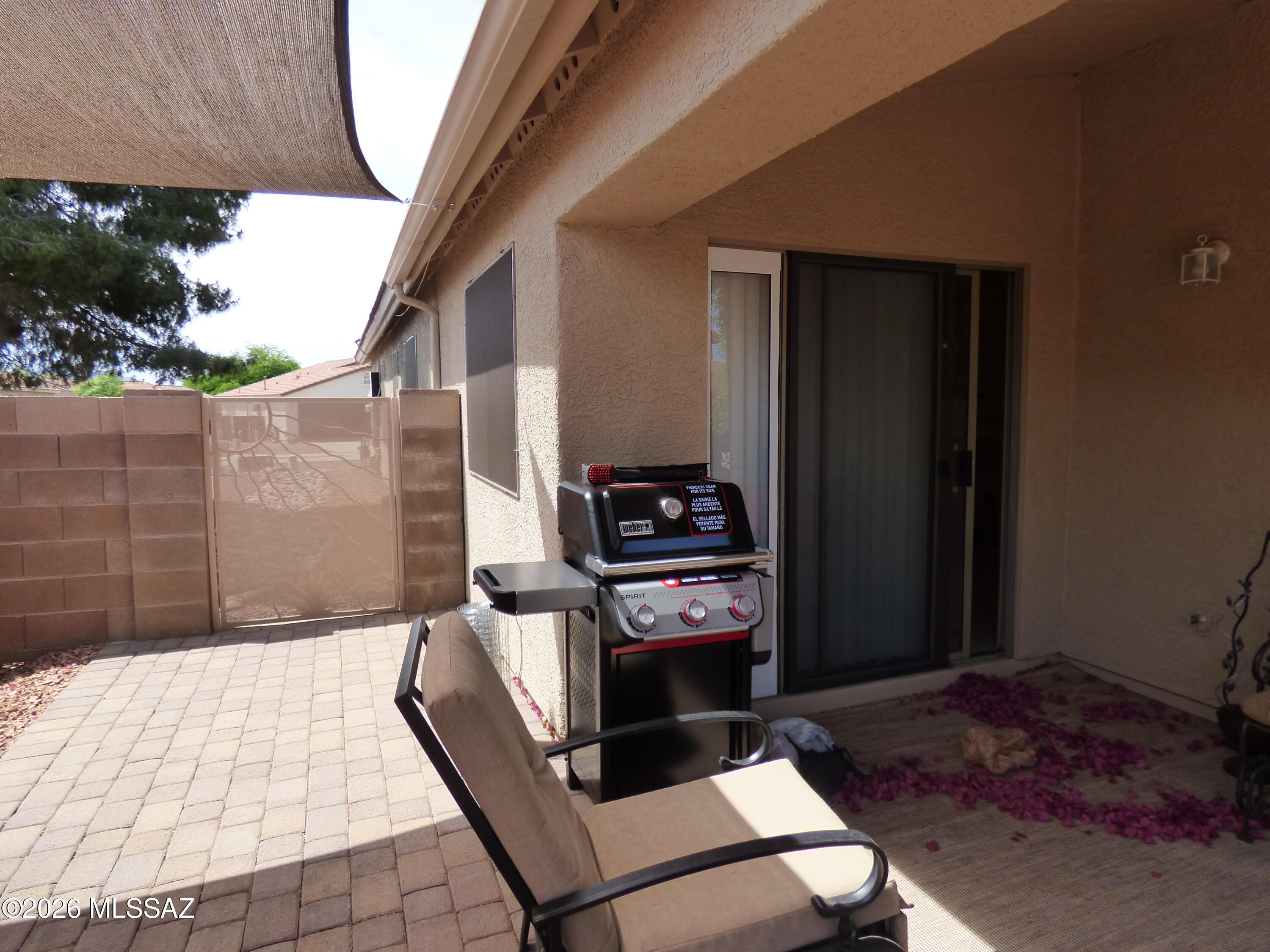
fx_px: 734
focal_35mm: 20
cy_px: 476
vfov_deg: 66.0
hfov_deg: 81.7
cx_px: 635
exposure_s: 1/1000
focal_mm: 3.58
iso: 200
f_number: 2.8
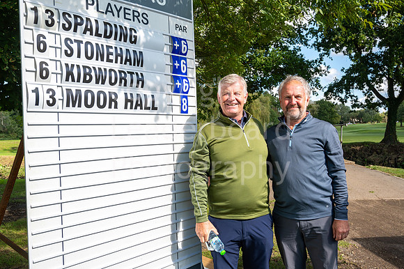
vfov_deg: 37.5
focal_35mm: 35
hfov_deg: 54.0
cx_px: 213
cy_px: 134
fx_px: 396
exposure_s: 1/250
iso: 100
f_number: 6.3
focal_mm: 32.5
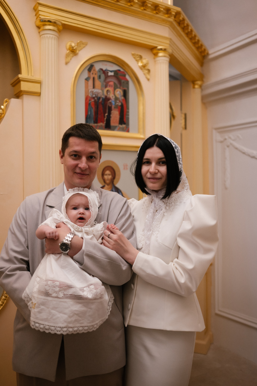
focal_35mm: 35
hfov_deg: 37.9
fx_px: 374
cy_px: 193
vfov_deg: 54.4
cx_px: 128
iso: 640
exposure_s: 1/250
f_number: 1.8
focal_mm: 35
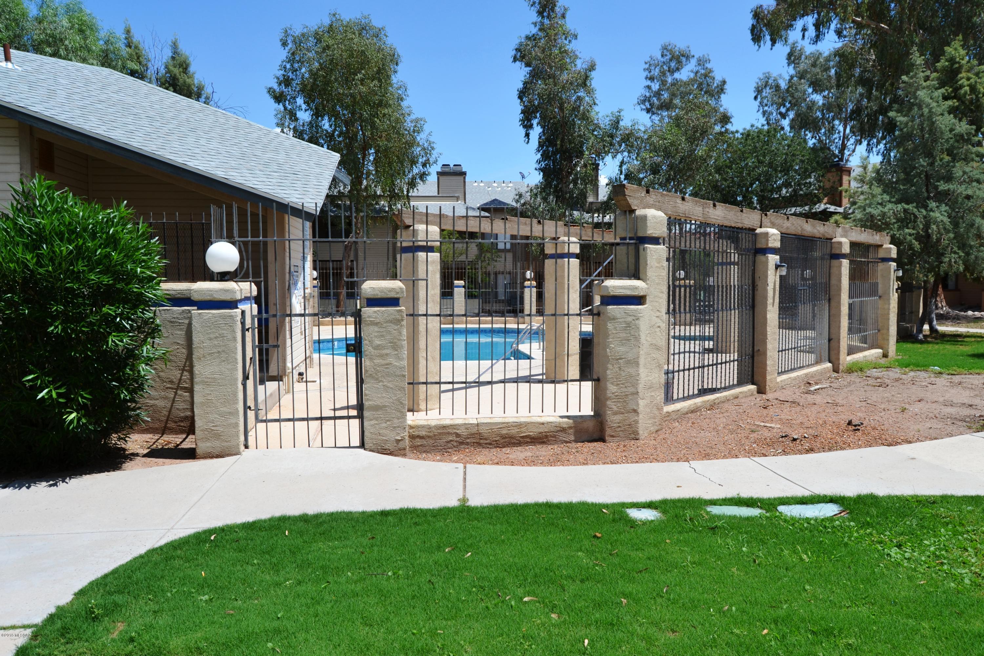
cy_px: 328
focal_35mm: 27
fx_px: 738
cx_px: 492
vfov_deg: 47.9
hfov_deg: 67.4
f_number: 8
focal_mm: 18
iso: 100
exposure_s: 1/250
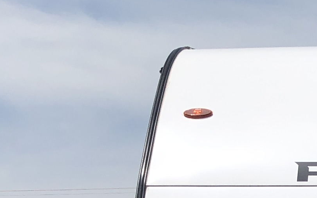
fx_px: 1278
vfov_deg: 8.3
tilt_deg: -3.0
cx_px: 517
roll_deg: +1.6
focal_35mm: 148
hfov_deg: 13.1
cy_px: 422
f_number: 1.8
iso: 20
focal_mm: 3.99
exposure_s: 1/4367
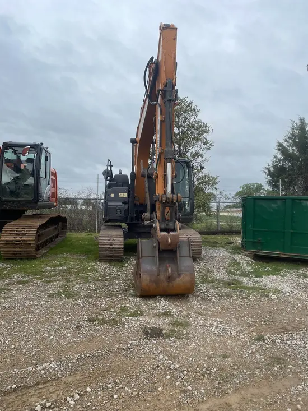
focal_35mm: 26
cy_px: 206
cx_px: 154
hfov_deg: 53.1
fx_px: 308
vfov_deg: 67.3
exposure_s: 1/1887
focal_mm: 4.2
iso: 32
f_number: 1.6
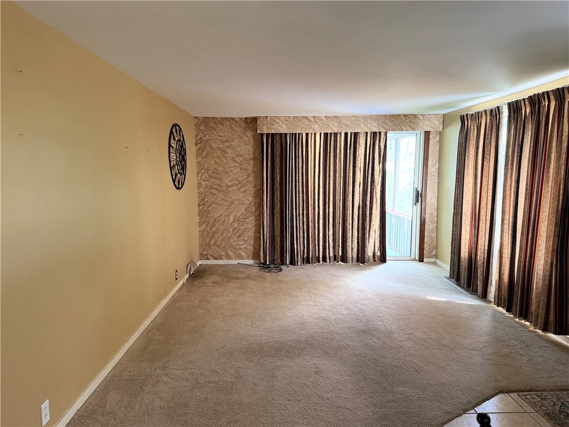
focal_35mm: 24
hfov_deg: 71.6
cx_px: 284
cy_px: 214
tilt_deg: -7.0
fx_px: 394
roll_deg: -0.3
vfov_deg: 56.8
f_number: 1.78
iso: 200
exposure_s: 1/66
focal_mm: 6.76
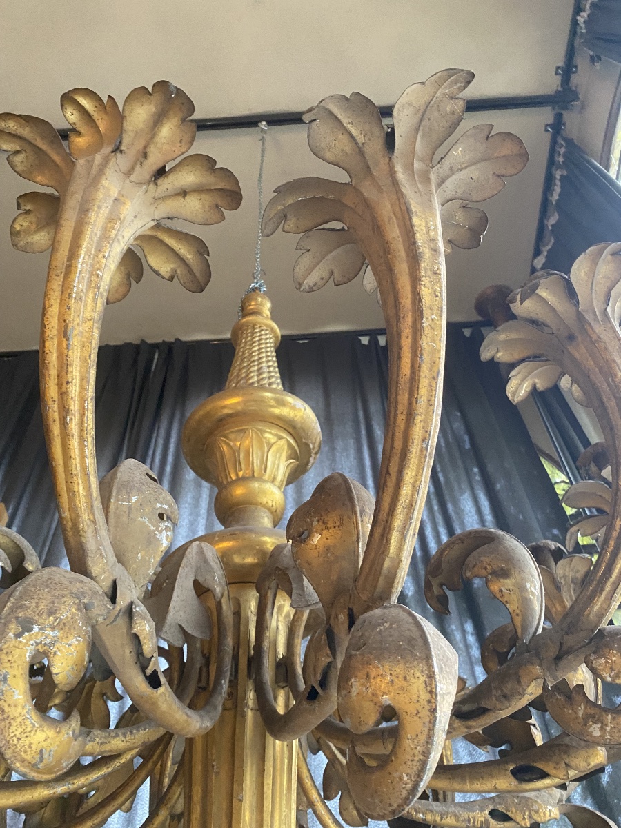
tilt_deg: +50.9
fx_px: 622
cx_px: 310
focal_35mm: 26
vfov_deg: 67.3
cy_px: 414
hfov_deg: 53.1
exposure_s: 1/50
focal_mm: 4.25
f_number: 1.8
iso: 400
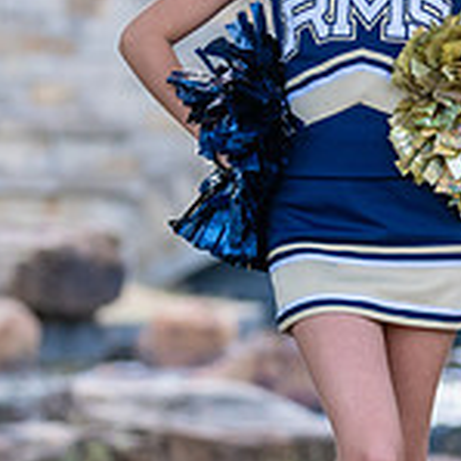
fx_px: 4626
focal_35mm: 307
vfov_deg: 5.7
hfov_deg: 5.7
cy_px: 251
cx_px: 346
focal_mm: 84
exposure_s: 1/320
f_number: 2.8
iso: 320
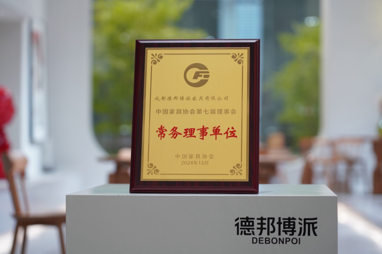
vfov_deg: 13.0
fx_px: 1114
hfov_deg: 19.5
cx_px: 191
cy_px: 127
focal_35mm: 105
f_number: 4
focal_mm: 105
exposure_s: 1/80
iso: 640
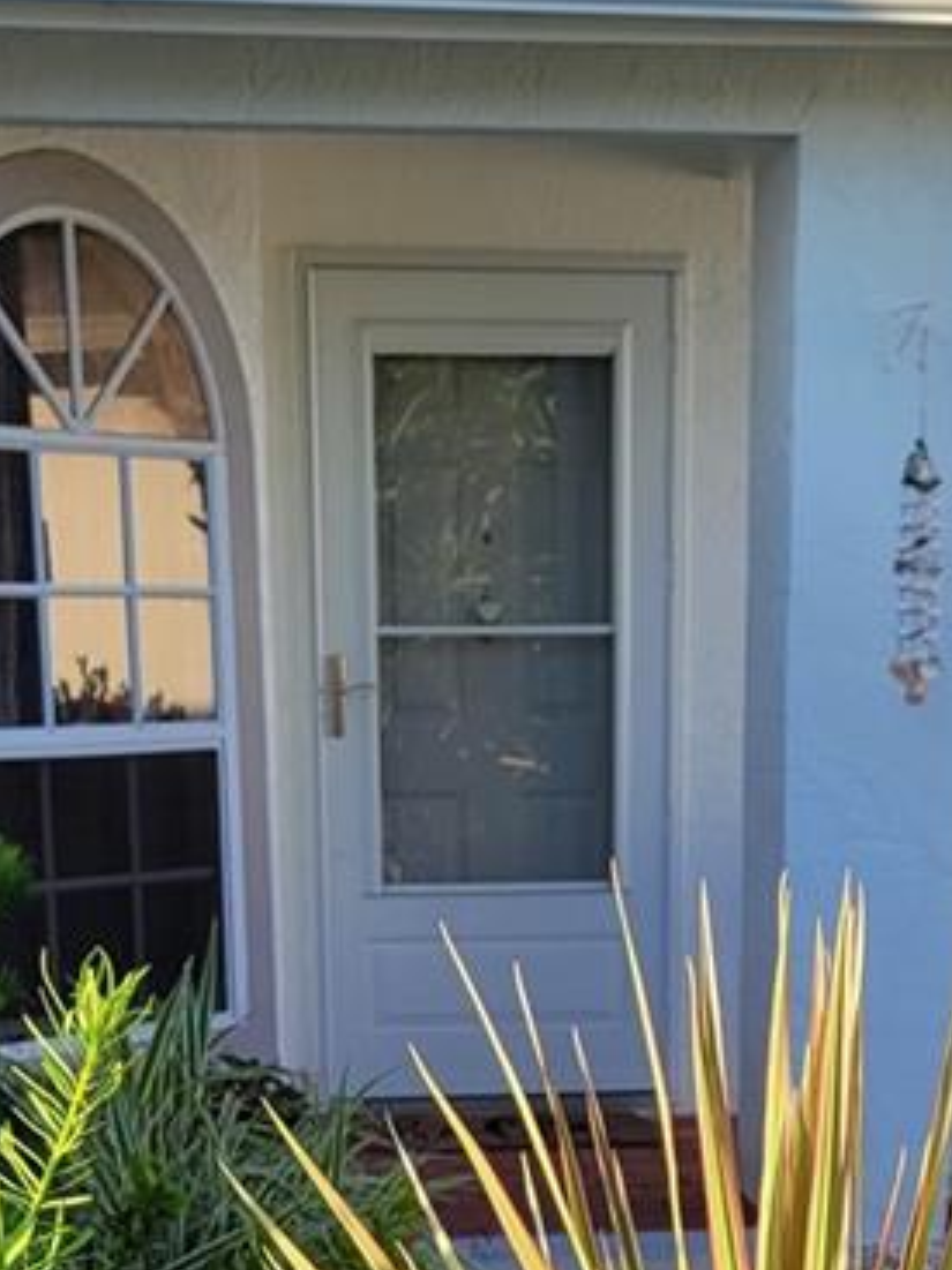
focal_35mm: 85
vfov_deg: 21.4
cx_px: 602
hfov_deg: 17.3
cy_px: 1536
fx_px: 3119
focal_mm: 5.4
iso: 40
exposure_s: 1/752
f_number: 1.8
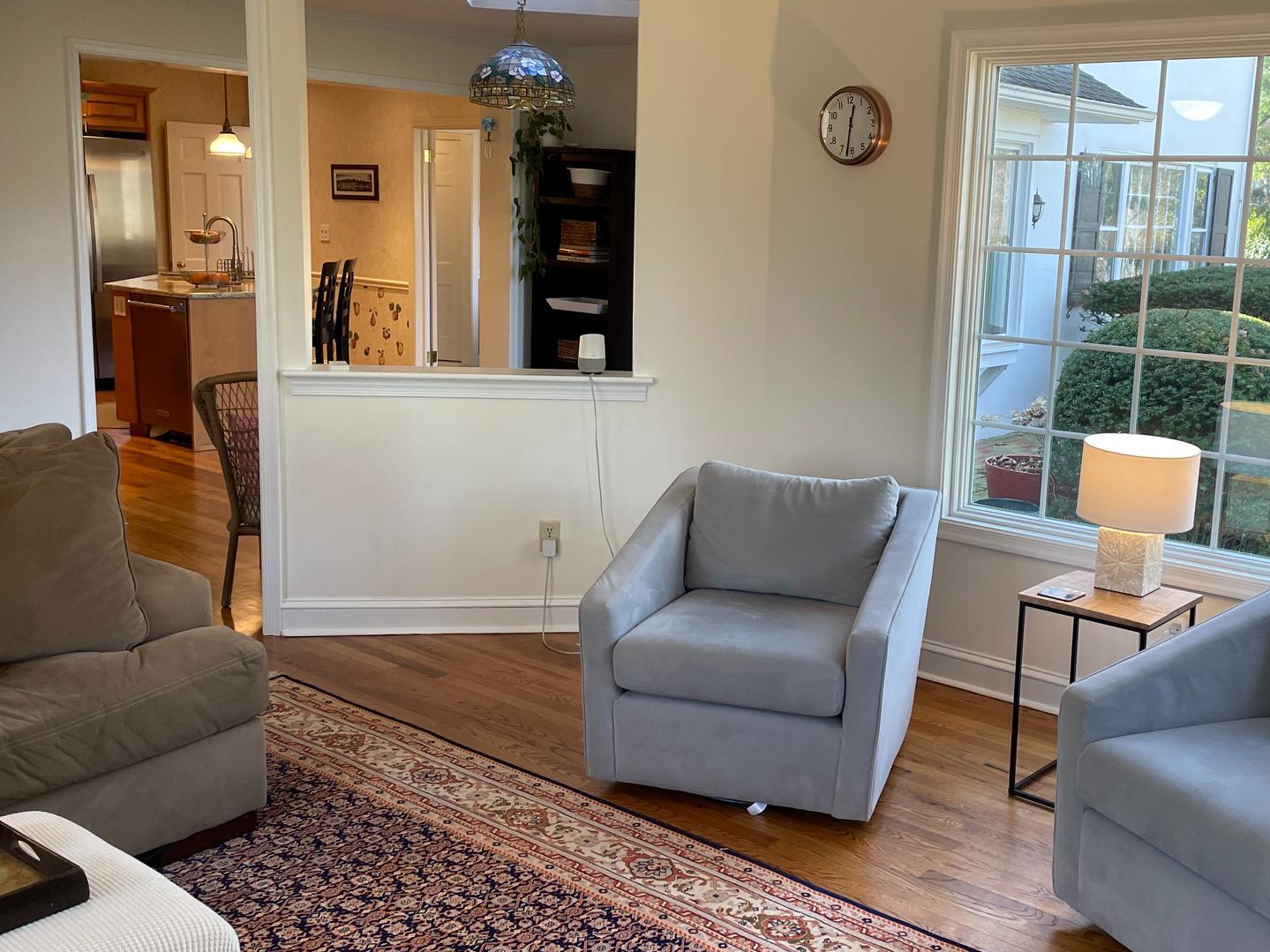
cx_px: 763
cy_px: 418
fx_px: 1357
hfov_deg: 49.8
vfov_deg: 38.6
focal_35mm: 37
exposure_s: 1/120
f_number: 1.6
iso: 80
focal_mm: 4.2
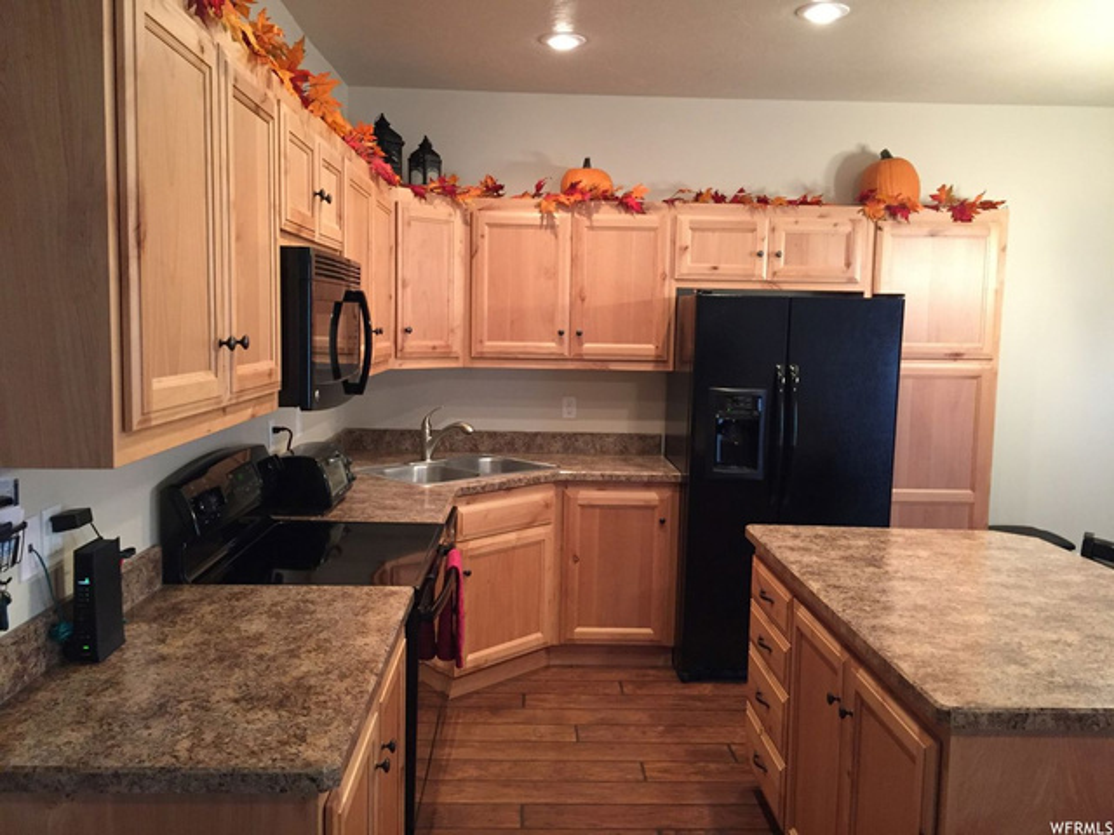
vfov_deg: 48.2
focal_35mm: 29
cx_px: 557
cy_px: 418
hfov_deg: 61.7
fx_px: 933
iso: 250
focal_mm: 4.15
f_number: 2.2
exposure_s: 1/24
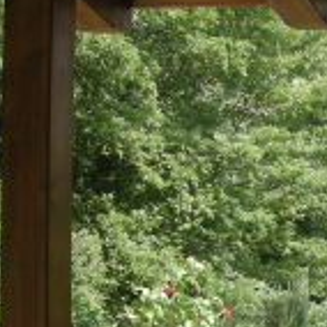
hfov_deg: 12.5
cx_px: 520
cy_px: 299
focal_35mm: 131
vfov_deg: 13.2
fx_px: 1400
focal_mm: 5.7
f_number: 2.8
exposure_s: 1/133
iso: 50
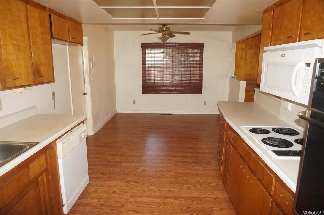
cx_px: 162
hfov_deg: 73.8
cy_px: 108
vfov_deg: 53.0
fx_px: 216
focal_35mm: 24
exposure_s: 1/80
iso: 800
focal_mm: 16
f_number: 3.5
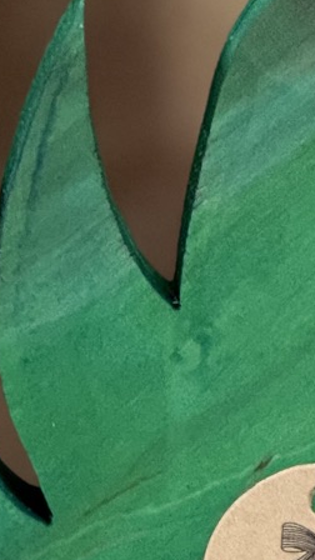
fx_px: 6934
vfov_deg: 4.6
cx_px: 431
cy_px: 456
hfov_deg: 2.6
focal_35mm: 467
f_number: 2.8
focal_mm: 15.66
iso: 800
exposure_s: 1/33
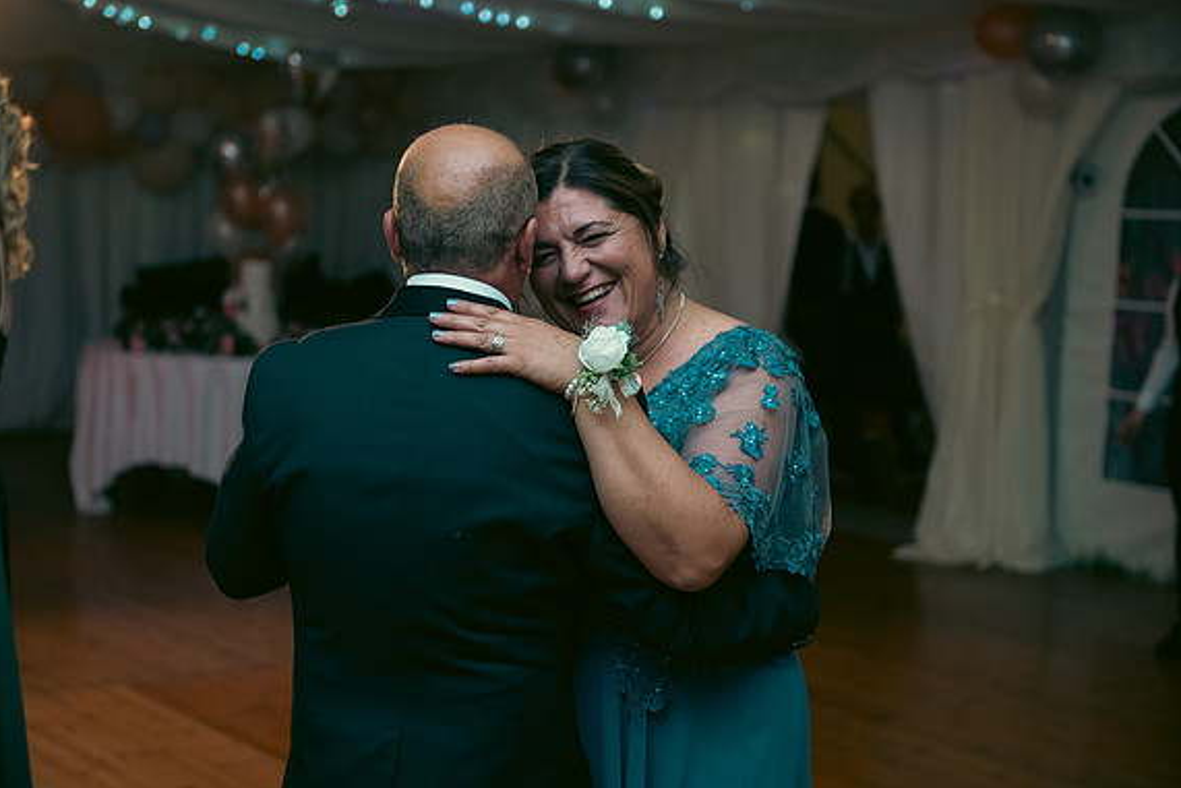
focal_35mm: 63
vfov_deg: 21.6
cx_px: 594
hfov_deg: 31.9
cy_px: 398
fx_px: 2067
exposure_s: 1/160
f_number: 3.5
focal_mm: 62
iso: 800
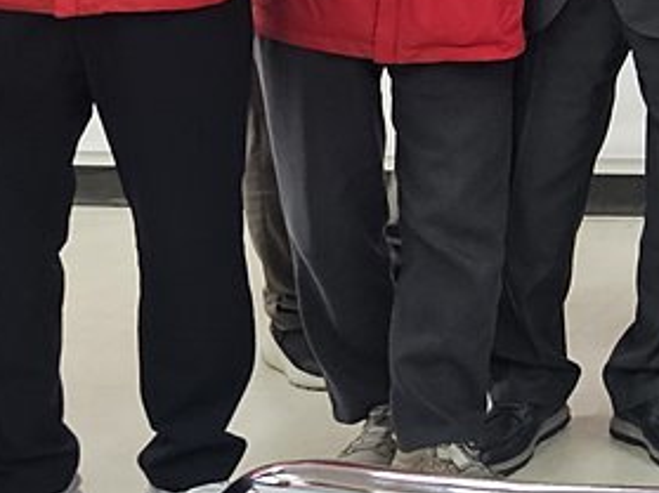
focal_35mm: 99
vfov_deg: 14.3
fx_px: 1884
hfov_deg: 15.1
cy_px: -144
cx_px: 1403
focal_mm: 6.3
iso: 160
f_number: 1.7
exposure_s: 1/120
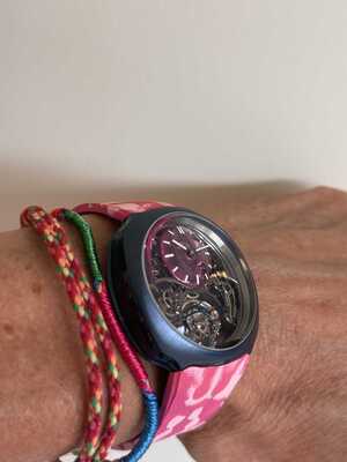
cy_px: 231
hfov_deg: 30.3
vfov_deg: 39.7
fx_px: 642
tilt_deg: -22.6
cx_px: 174
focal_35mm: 48
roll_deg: -2.6
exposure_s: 1/108
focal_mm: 6.86
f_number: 1.78
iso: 80
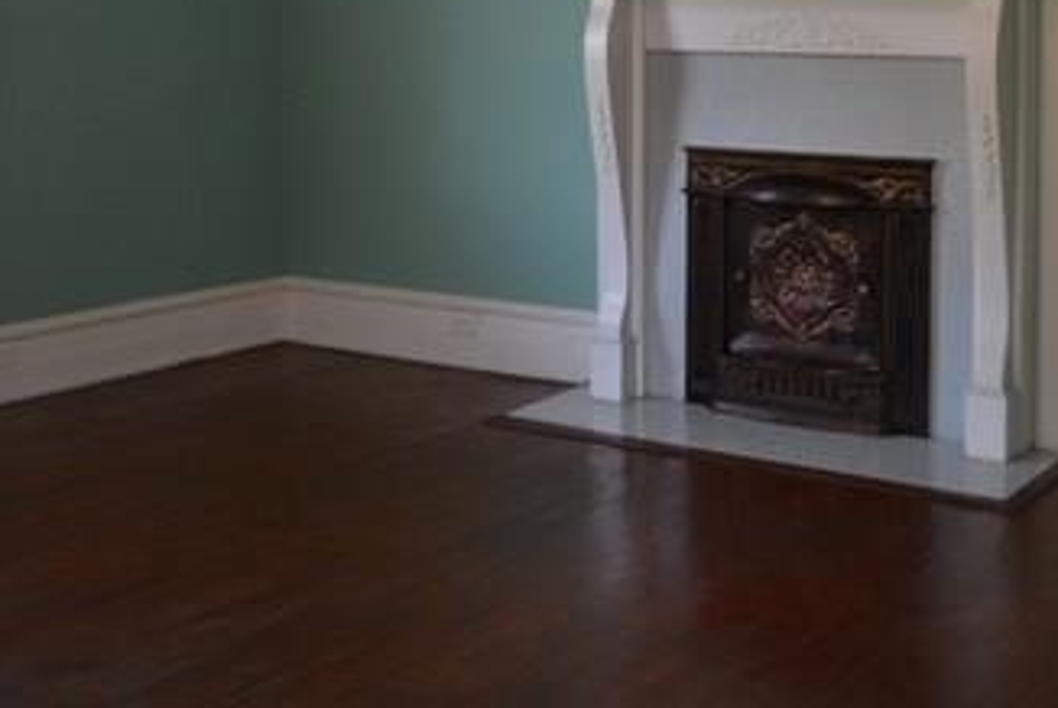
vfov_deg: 24.6
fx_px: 1559
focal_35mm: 53
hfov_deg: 37.4
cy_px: 24
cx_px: 620
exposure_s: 1/60
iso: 400
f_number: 4
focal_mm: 18
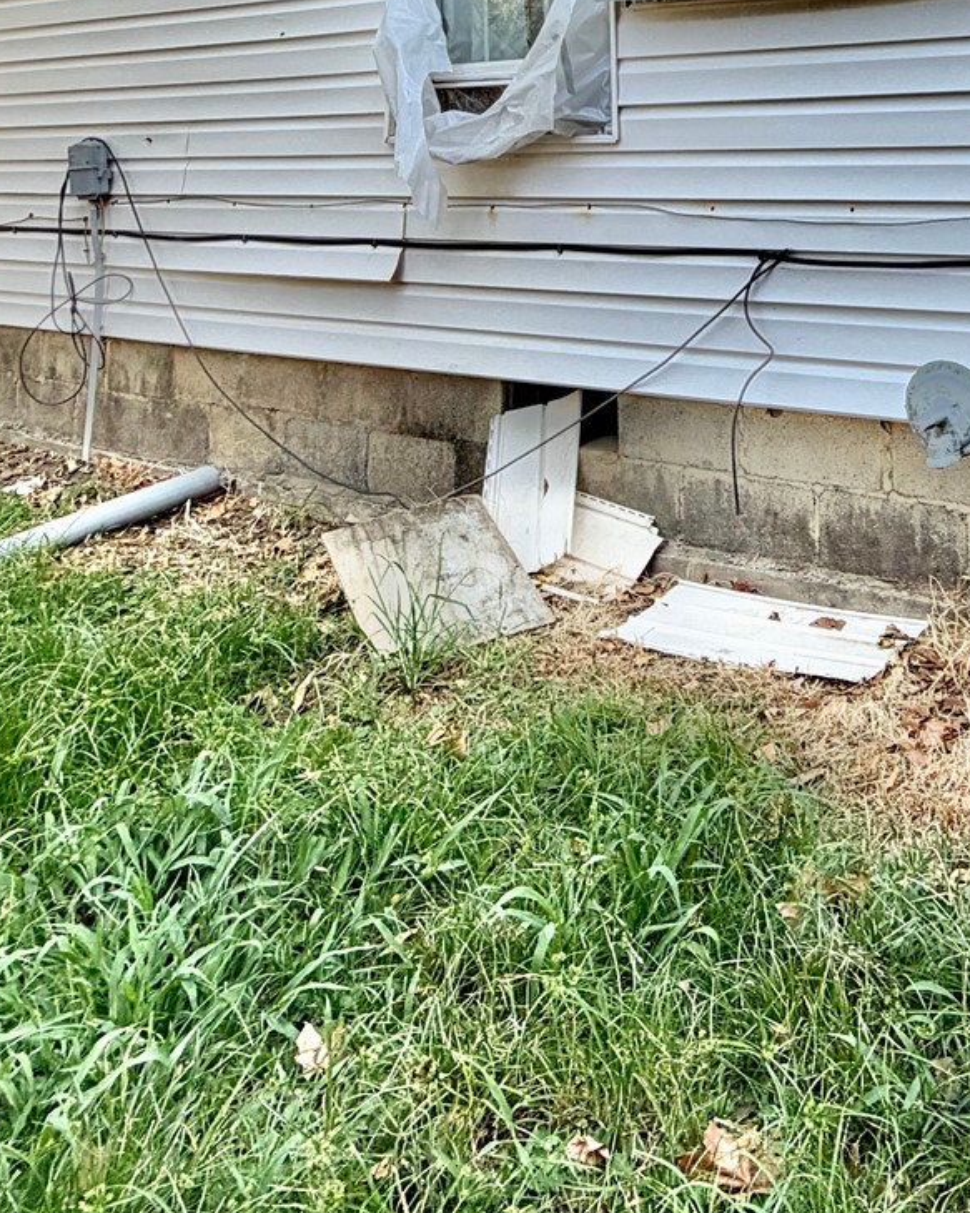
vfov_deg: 44.6
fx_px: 1292
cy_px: 68
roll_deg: +0.5
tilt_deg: +2.4
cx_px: 938
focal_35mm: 36
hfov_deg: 37.4
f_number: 2.2
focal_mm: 2.22
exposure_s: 1/502
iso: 50
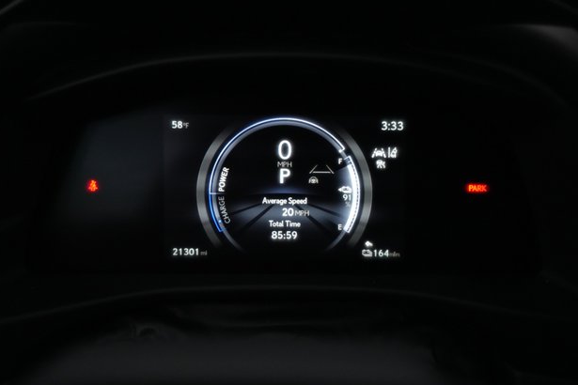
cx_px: 294
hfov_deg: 69.4
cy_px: 192
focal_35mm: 26
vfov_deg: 49.6
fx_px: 417
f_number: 2.8
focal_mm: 25
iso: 5000
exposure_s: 1/250
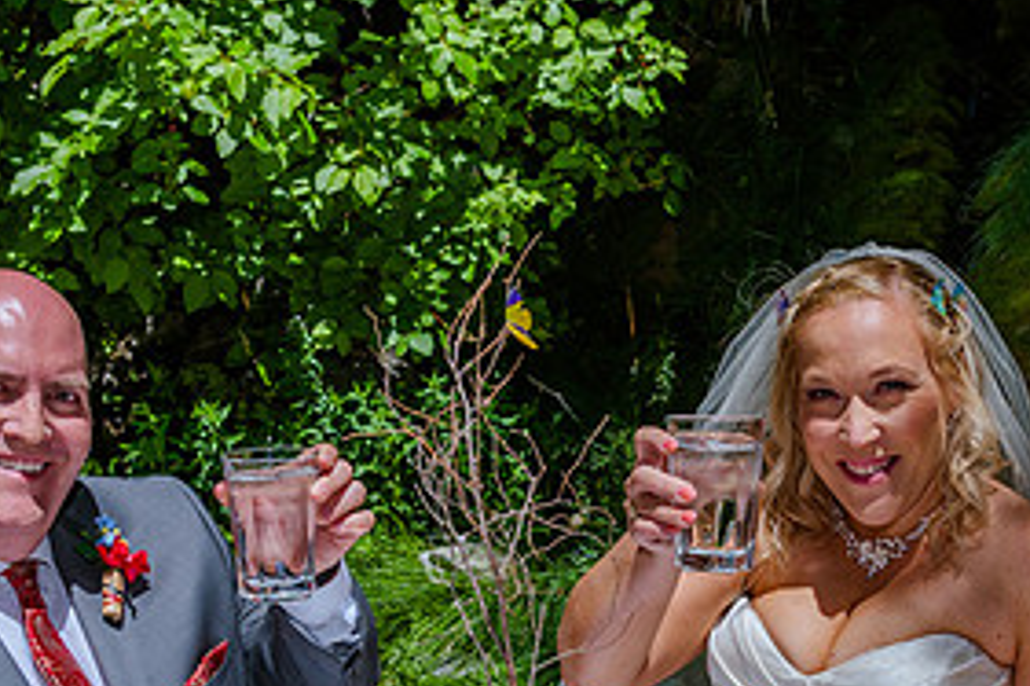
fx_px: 1630
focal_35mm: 57
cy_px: 578
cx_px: 623
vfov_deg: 23.3
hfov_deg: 34.9
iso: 160
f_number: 6.3
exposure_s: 1/1600
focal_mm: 24
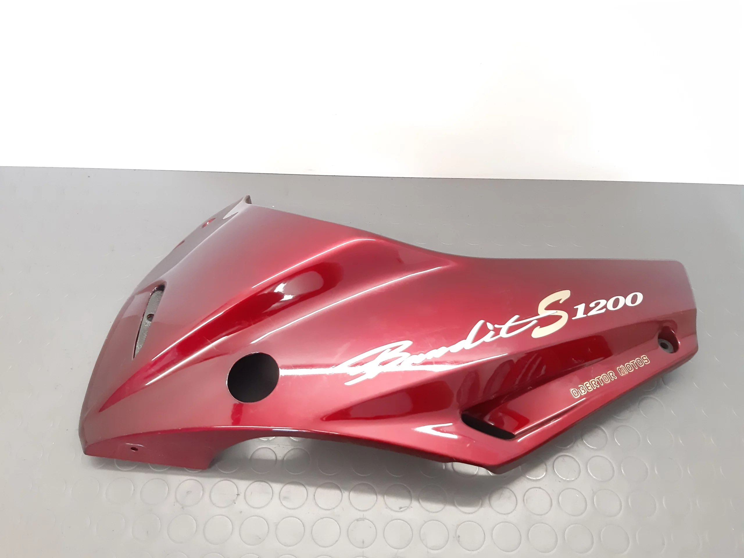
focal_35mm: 27
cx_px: 372
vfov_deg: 51.4
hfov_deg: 65.3
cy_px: 279
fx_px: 580
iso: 400
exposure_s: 1/33
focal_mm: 3.93
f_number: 1.7
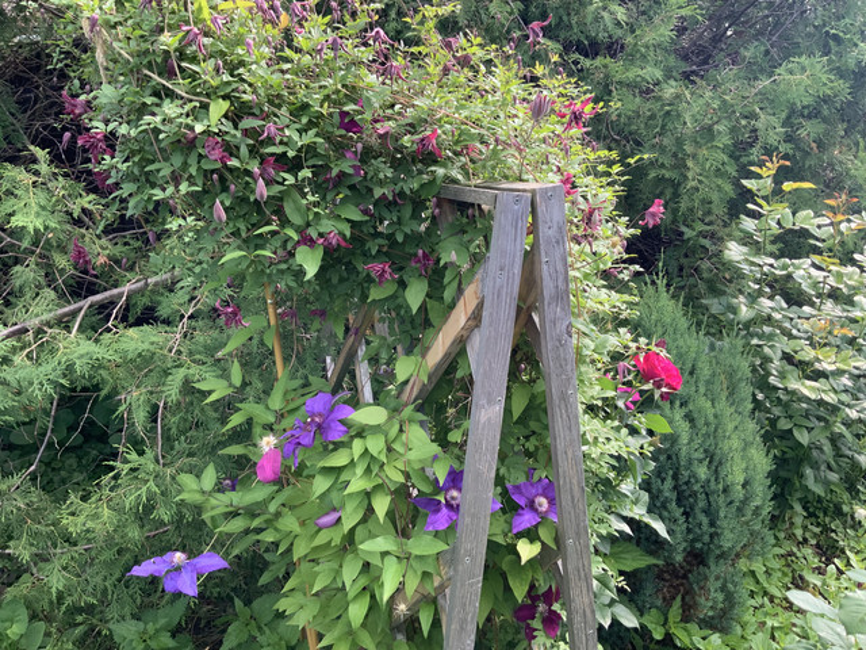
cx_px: 433
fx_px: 726
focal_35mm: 29
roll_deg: +2.4
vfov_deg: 48.2
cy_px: 325
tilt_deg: -16.8
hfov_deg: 61.7
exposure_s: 1/120
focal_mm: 3
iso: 32
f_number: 1.8
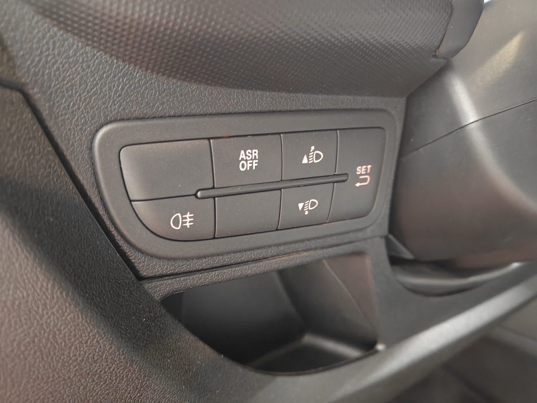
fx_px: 372
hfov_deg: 71.6
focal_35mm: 24
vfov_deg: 56.8
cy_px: 202
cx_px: 268
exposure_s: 1/17
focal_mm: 5.59
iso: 2500
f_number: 1.8
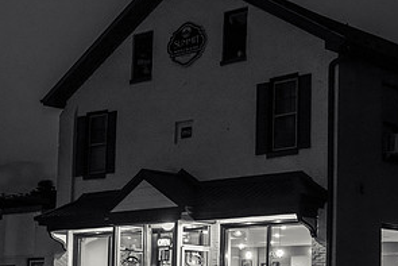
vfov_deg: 16.0
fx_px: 940
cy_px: 221
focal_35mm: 85
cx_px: 310
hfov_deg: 23.6
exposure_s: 1/125
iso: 6400
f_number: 4.5
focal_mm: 42
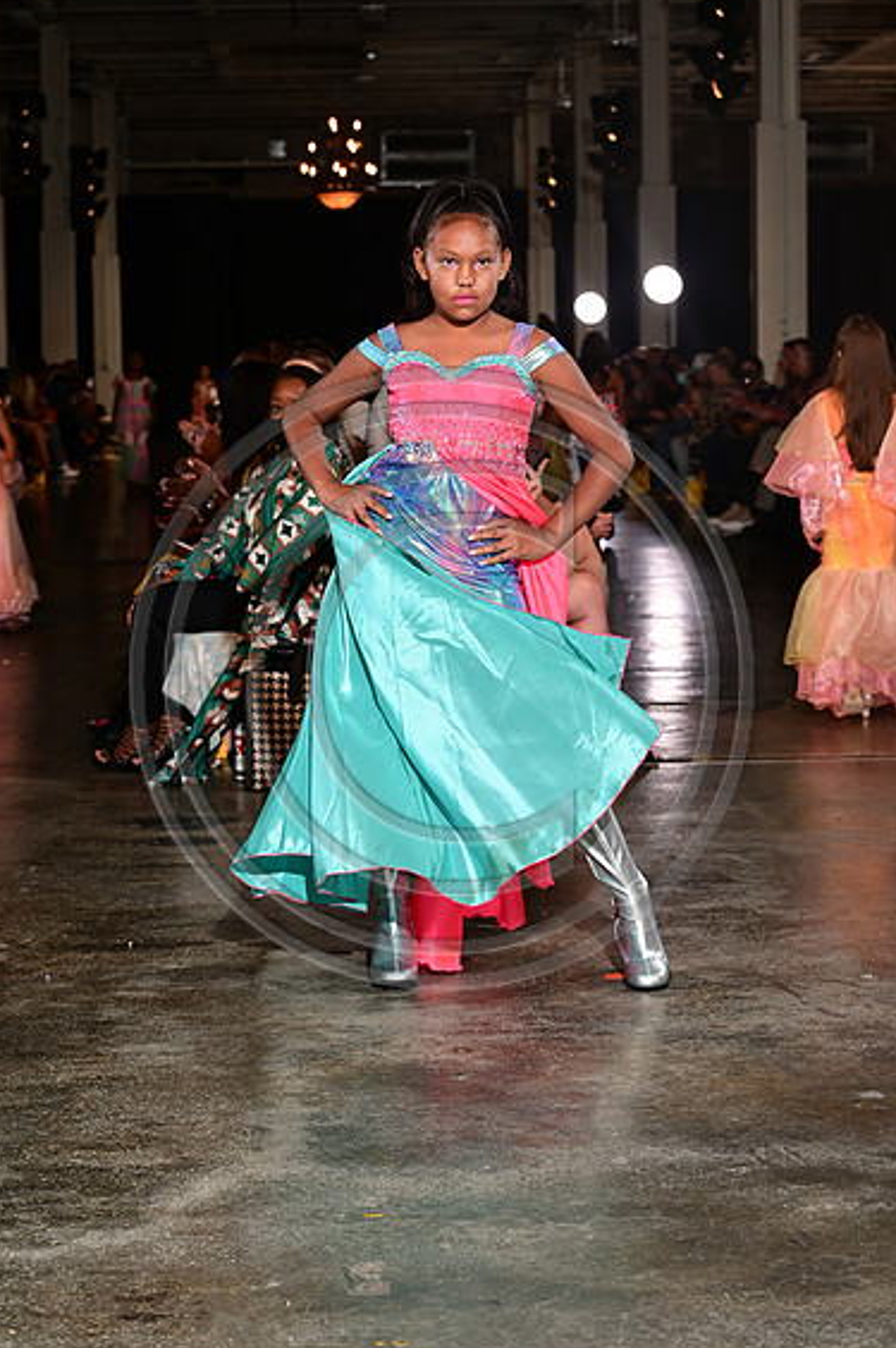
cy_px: 676
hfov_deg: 18.9
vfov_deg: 28.1
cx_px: 442
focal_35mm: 72
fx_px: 2693
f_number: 6.3
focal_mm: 70
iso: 1000
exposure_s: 1/160
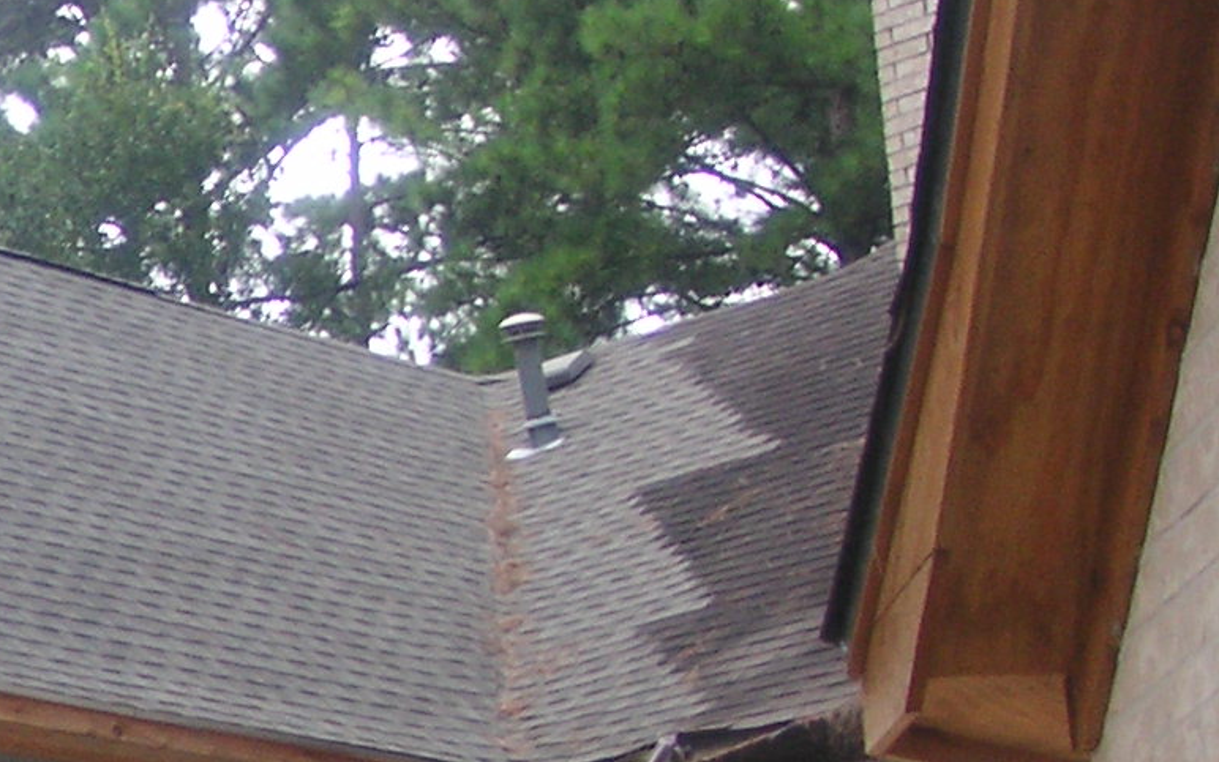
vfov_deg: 9.9
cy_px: 926
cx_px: -674
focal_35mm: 130
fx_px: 4320
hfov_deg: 14.8
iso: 50
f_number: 2.8
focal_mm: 6.1
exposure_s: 1/90
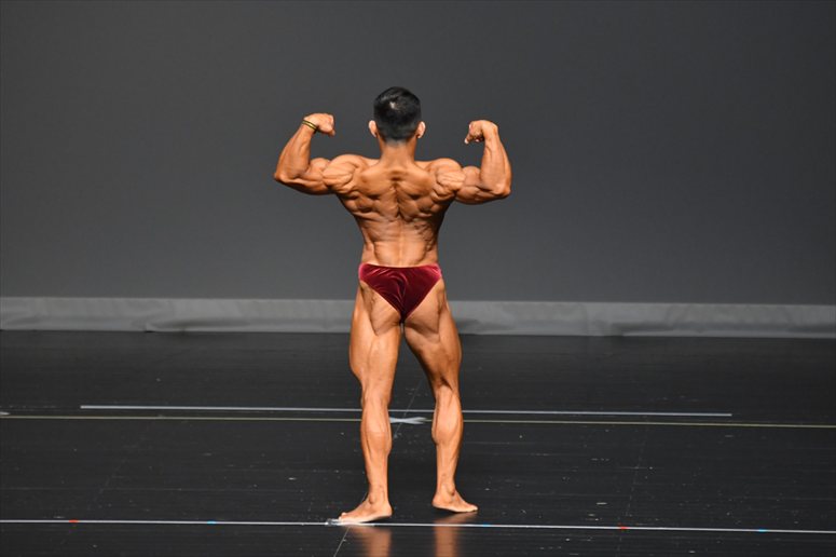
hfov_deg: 6.0
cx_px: 418
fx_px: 8008
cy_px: 278
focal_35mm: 345
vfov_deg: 4.0
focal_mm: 230
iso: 2500
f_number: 5.6
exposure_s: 1/400
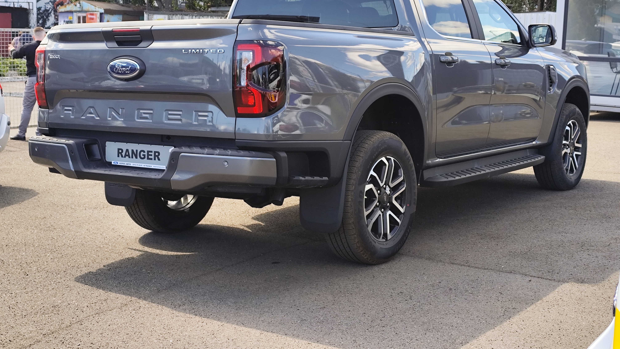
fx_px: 838
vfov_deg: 23.4
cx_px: 310
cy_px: 116
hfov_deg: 40.6
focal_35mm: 51
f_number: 1.65
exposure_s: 1/505
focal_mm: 6.19
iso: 50
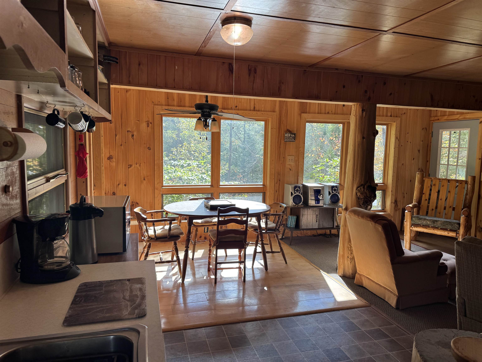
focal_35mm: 24
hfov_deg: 71.6
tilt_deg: -6.2
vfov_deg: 56.8
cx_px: 241
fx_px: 334
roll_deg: -3.1
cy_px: 181
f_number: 1.78
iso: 64
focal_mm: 6.76
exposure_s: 1/200
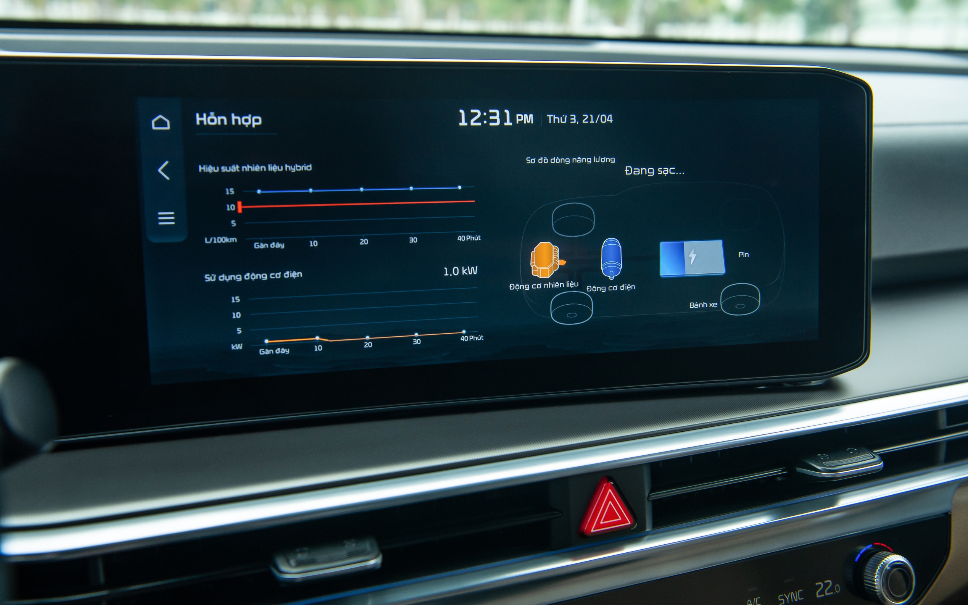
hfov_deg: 54.0
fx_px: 950
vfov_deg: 35.3
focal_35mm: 36
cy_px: 296
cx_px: 488
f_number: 5.6
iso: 500
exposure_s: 1/125
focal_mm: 35
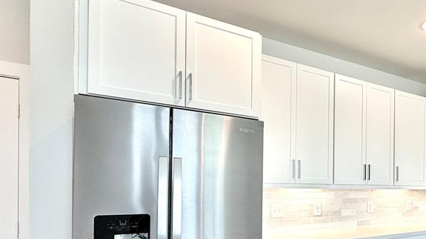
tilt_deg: +0.1
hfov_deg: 64.1
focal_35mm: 26
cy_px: 189
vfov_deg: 42.5
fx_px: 294
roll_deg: -0.4
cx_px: 354
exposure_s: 1/120
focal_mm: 2.22
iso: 64
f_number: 2.2
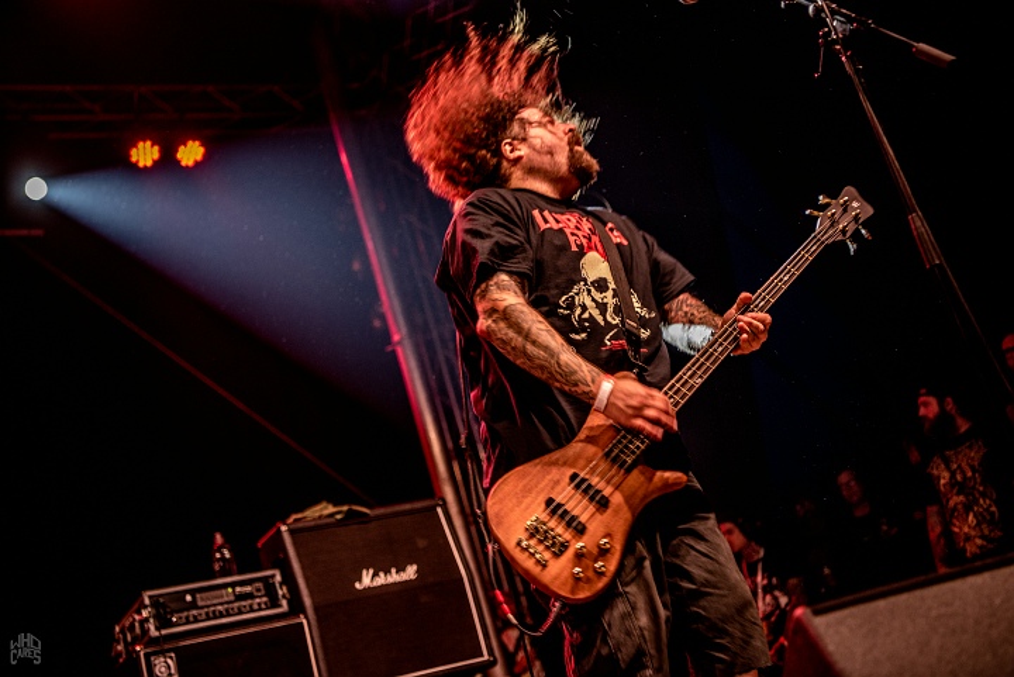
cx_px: 507
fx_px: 1409
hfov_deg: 39.6
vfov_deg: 27.0
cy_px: 338
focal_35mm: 50
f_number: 2.8
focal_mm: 50
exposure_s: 1/100
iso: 1000
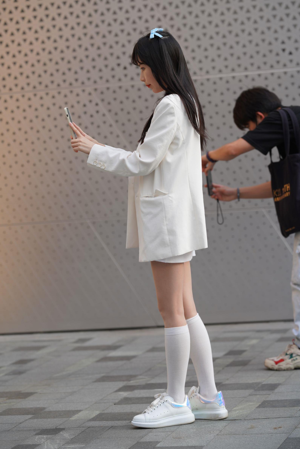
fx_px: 1687
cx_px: 150
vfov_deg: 15.2
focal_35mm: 135
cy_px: 224
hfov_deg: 10.2
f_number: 3.5
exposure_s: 1/400
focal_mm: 135
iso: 250
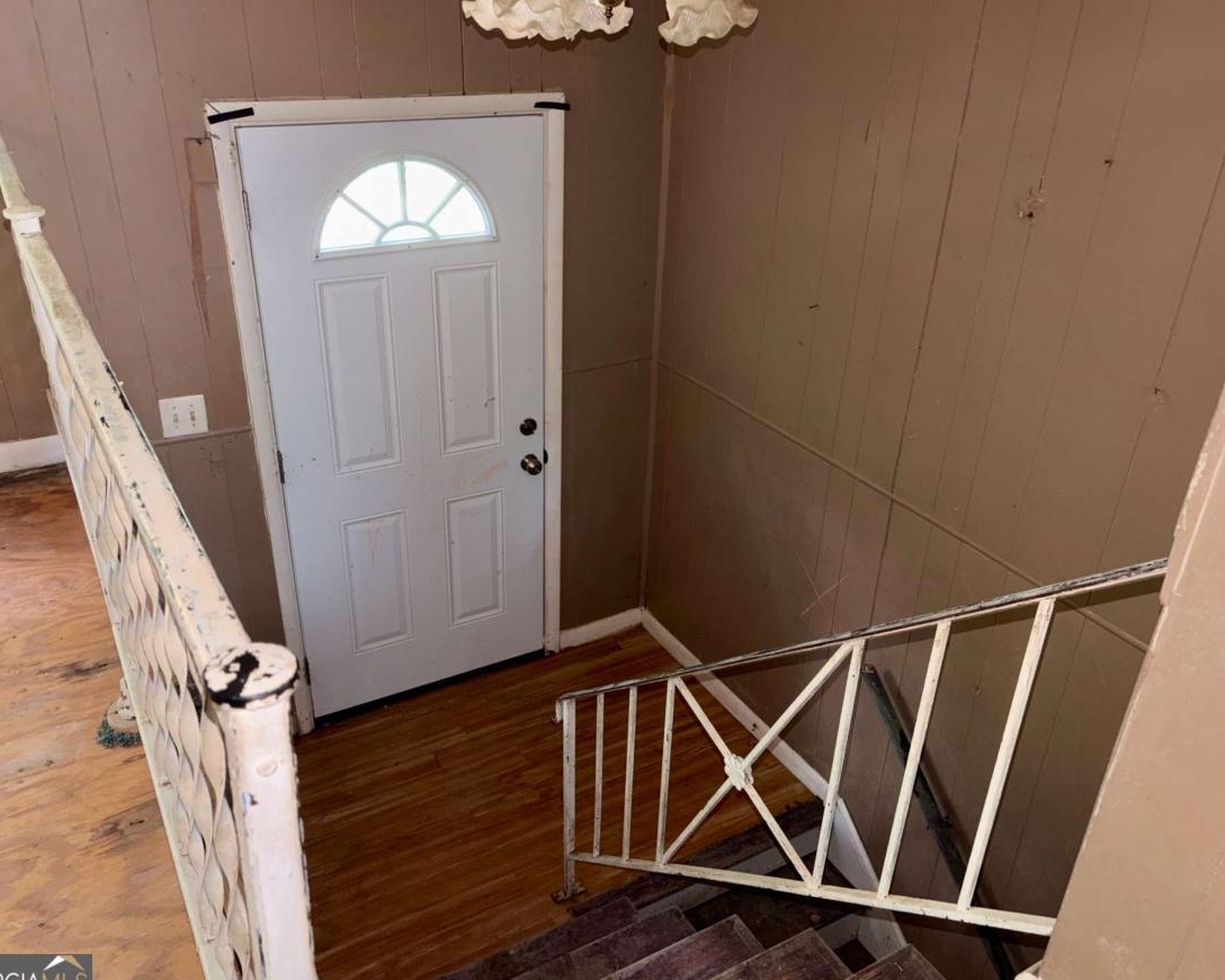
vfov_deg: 51.5
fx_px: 1015
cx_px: 615
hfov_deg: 62.2
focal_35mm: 28
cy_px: 498
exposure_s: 1/9
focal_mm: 5.96
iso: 64
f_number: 1.6
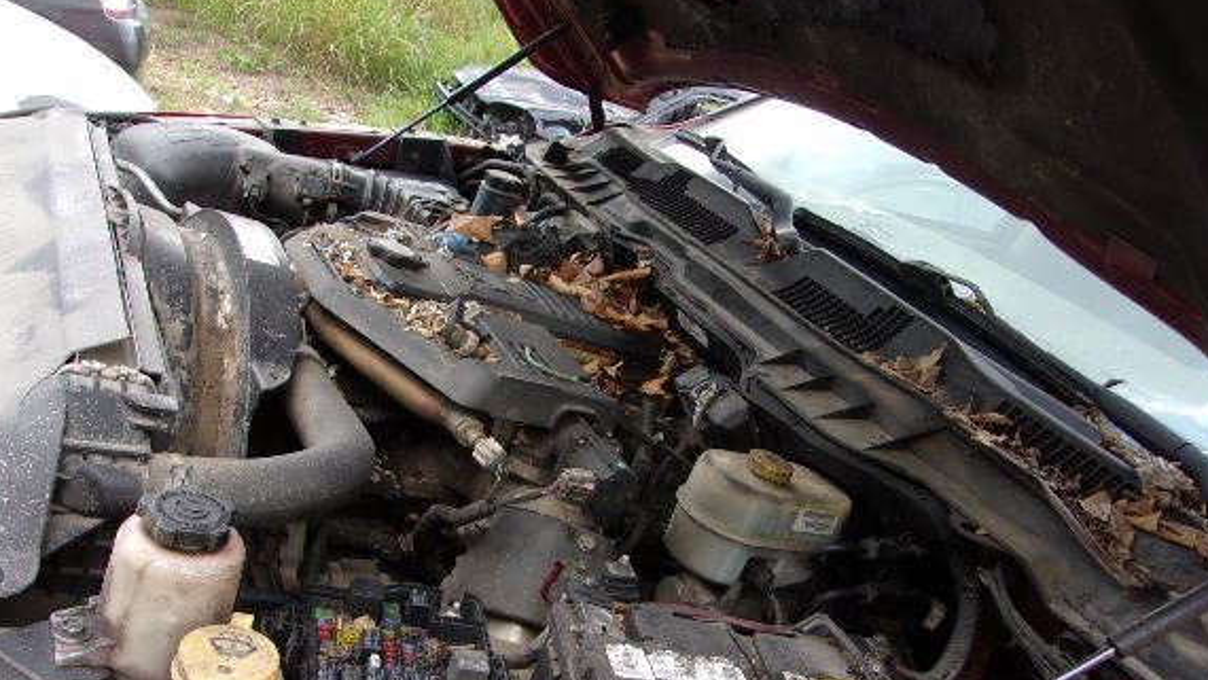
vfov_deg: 35.3
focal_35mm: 33
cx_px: 625
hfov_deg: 59.5
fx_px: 1057
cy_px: 449
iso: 80
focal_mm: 4.9
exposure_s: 1/120
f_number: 3
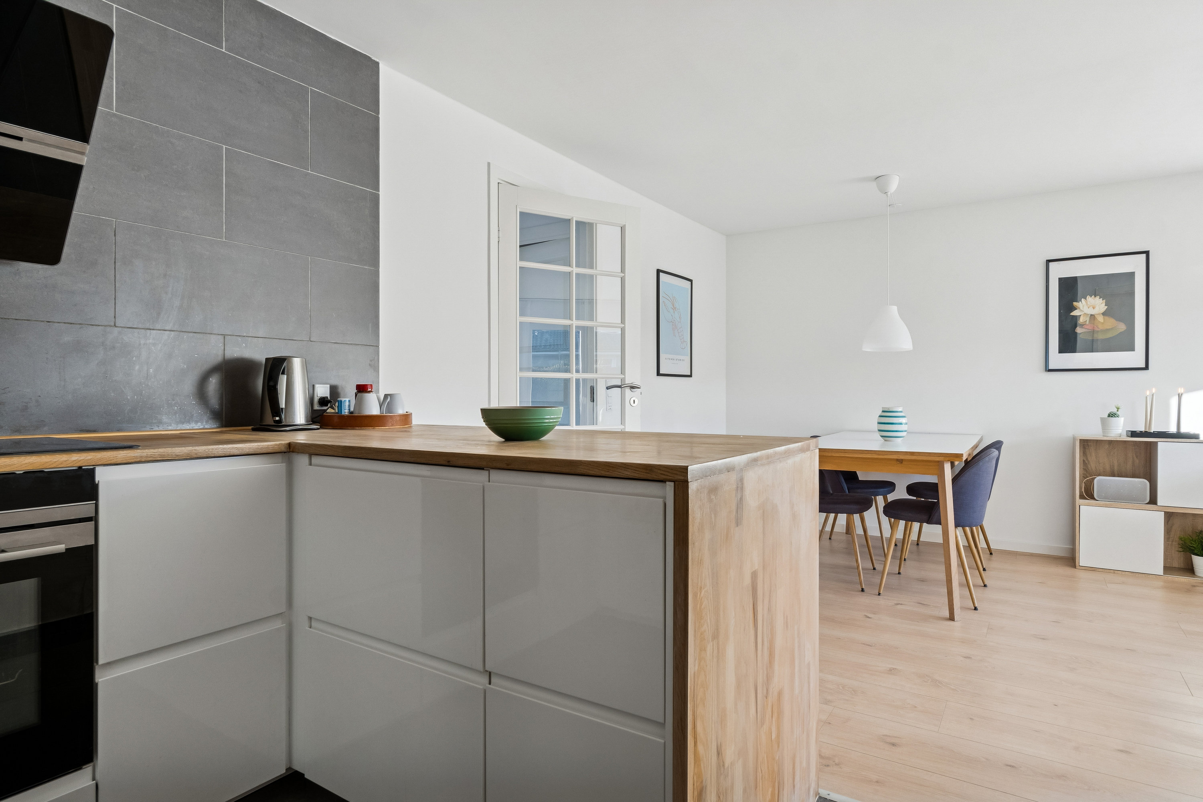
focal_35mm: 21
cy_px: 401
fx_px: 702
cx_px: 602
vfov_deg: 59.5
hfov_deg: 81.2
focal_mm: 14
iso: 200
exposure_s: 1/6
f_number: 8
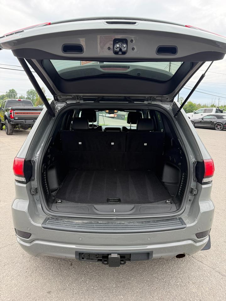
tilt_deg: -10.9
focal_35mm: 24
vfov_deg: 71.6
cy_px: 150
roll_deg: -1.2
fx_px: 209
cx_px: 113
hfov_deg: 56.8
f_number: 1.78
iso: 100
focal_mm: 6.76
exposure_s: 1/368
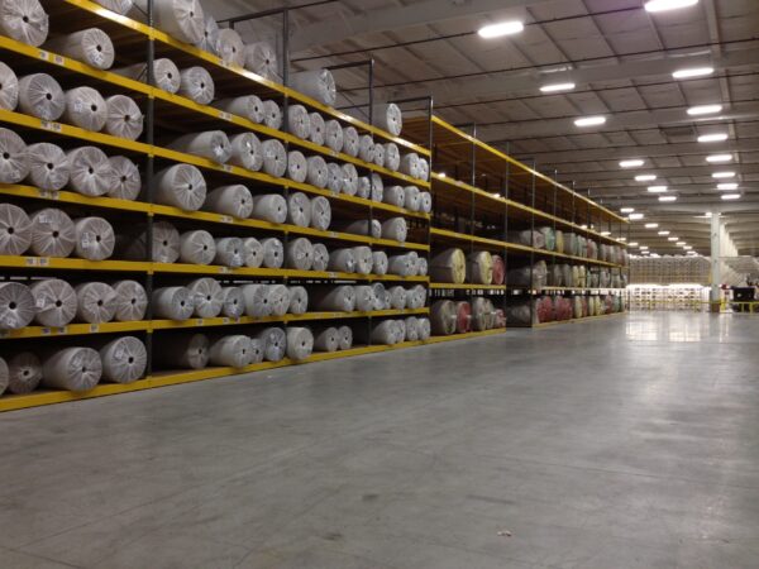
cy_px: 284
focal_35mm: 35
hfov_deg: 52.6
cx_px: 380
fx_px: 767
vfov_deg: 40.7
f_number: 2.4
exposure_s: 1/20
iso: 125
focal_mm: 4.28
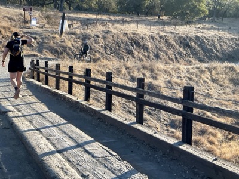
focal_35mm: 52
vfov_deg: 28.0
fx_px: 359
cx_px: 120
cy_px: 90
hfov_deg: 36.8
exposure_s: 1/291
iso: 25
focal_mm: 6
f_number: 2
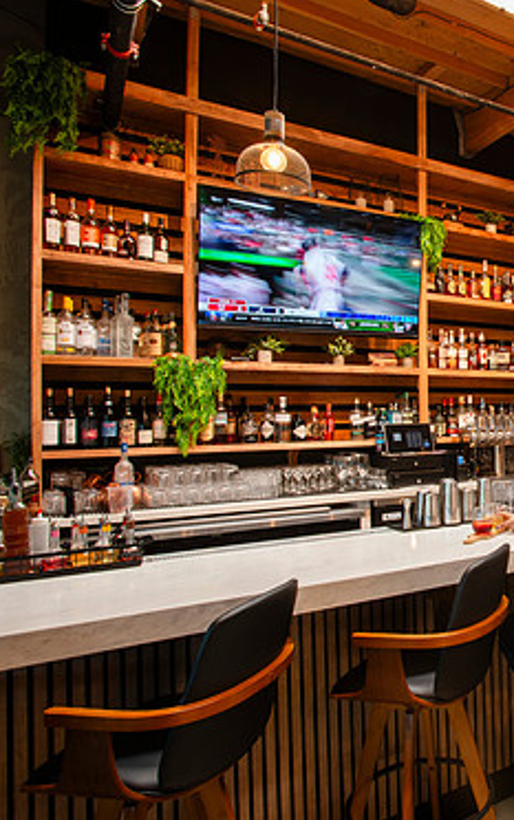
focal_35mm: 27
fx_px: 604
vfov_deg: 68.4
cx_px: 560
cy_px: 400
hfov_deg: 38.5
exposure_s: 1/2.5
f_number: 22
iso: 500
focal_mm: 17
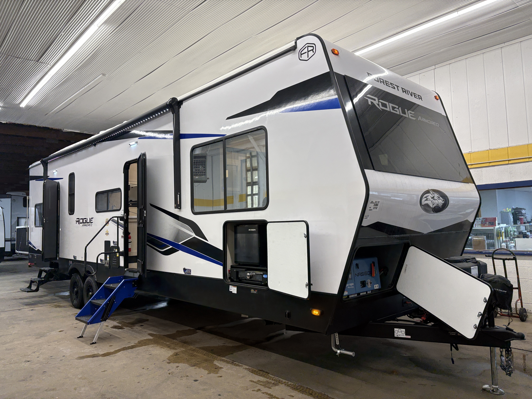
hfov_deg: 67.3
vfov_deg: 53.1
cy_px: 200
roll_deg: +2.7
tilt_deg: +3.8
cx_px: 266
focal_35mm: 26
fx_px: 400
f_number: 1.6
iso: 80
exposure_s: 1/120
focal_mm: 5.96
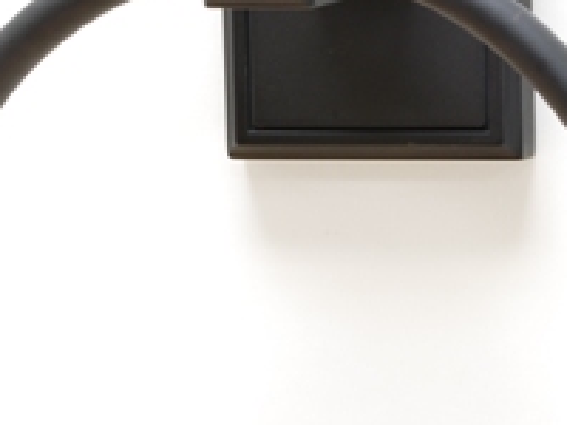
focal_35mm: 255
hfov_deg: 7.8
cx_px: 326
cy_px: 119
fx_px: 4169
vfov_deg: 5.8
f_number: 18
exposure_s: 3.6
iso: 100
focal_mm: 55
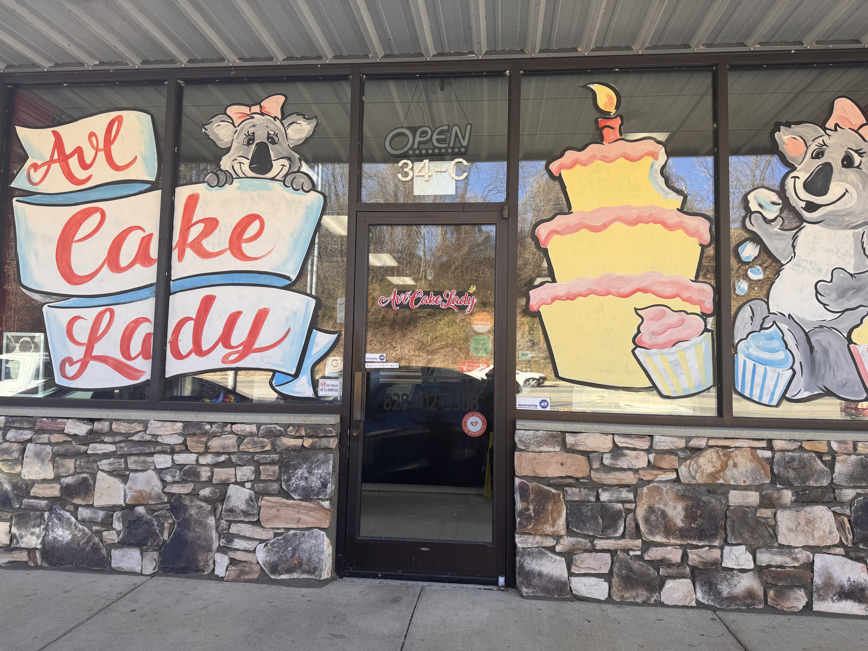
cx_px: 434
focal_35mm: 24
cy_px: 326
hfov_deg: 71.6
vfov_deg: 56.8
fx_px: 602
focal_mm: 6.76
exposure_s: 1/460
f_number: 1.78
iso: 80
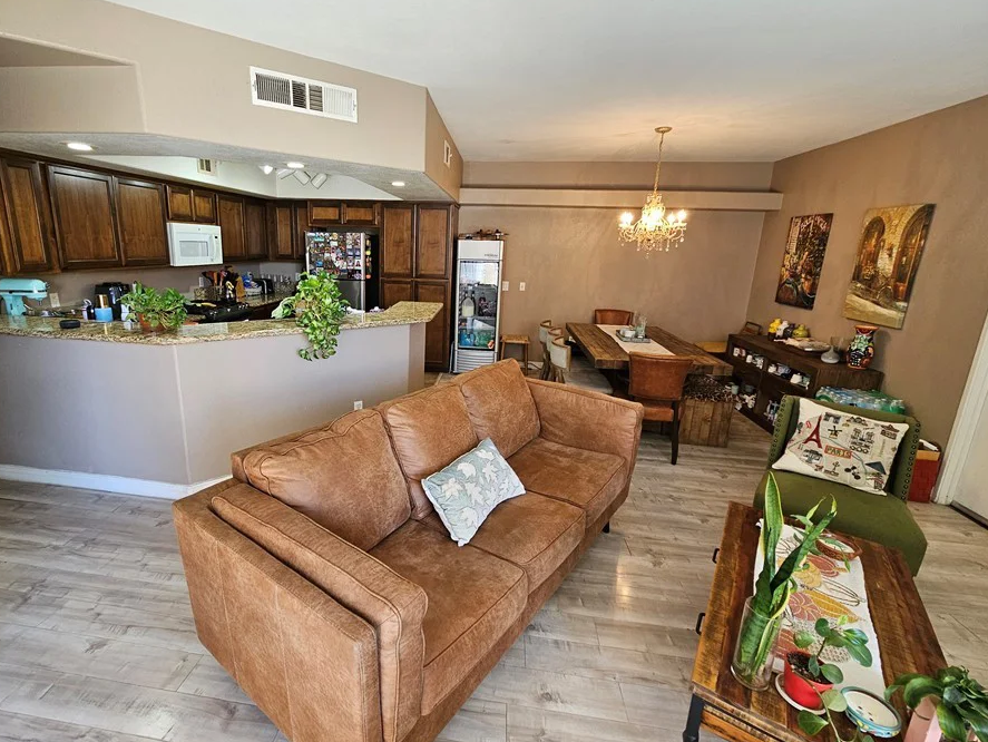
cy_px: 359
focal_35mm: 15
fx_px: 428
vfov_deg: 81.8
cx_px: 438
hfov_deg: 97.7
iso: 200
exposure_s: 1/60
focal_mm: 2.2
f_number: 2.2
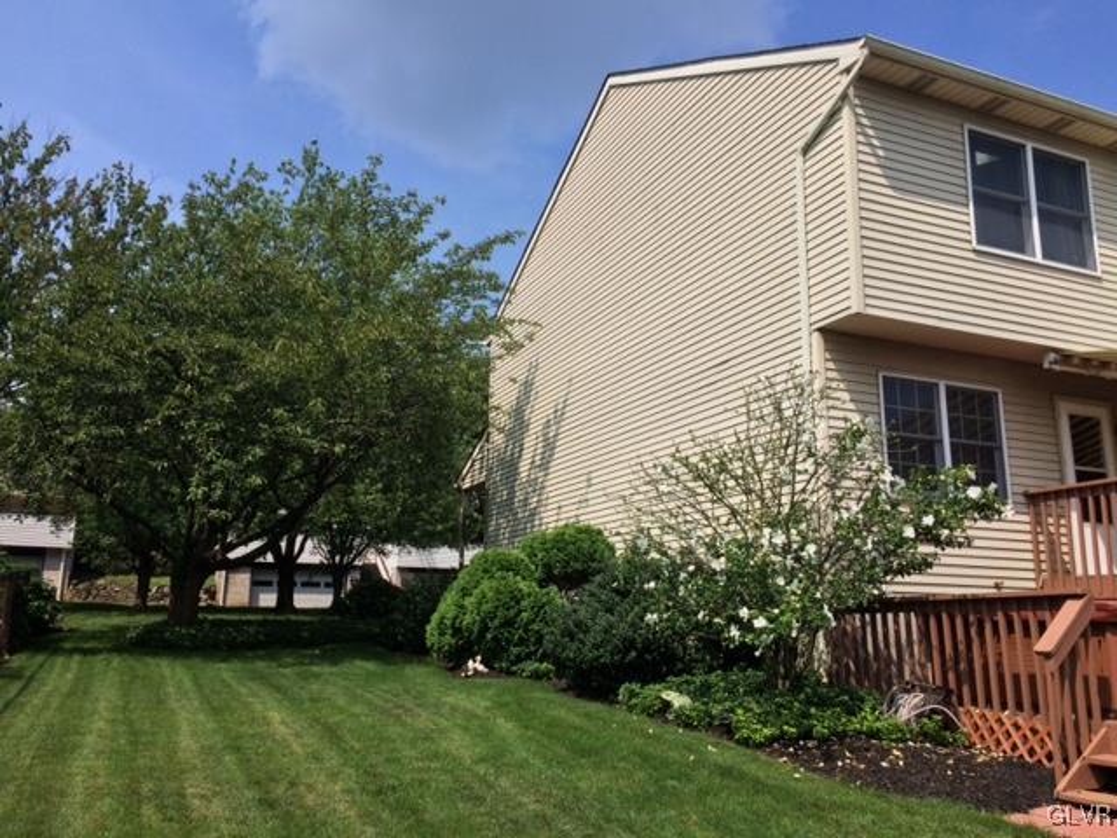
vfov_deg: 48.2
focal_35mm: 29
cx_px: 558
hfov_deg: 61.7
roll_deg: +0.0
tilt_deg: +13.7
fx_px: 936
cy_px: 419
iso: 32
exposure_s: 1/3165
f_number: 2.2
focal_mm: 4.15
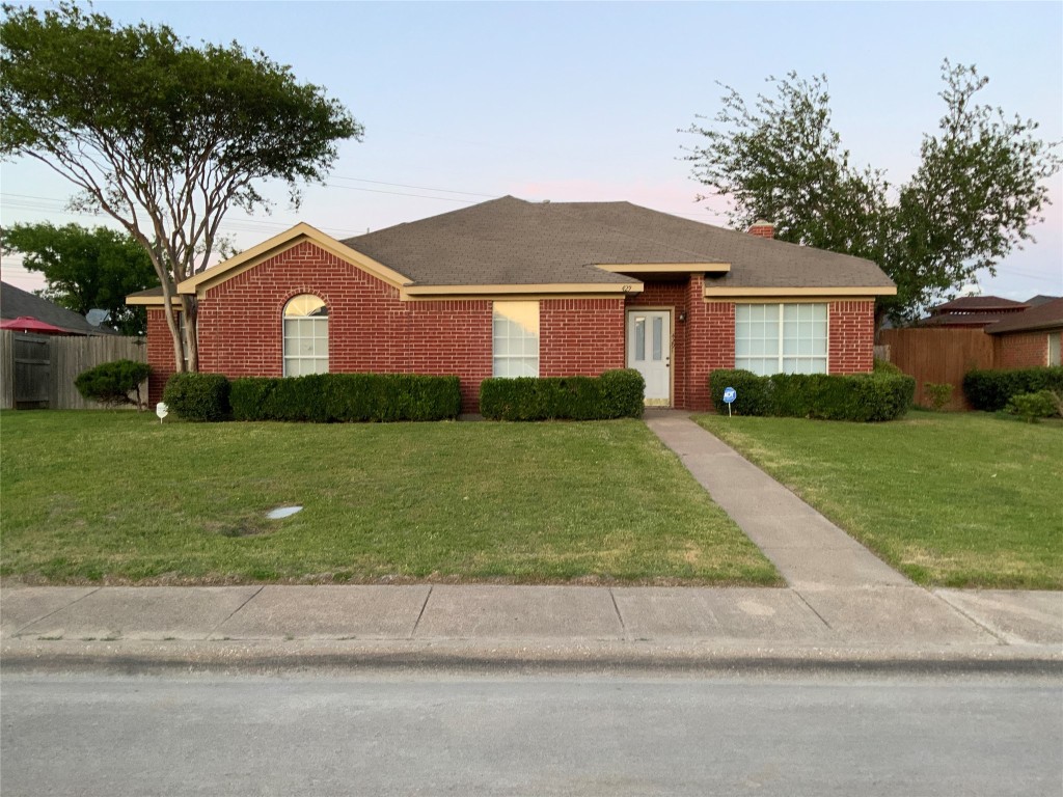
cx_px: 532
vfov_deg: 48.2
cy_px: 398
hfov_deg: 61.7
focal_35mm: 29
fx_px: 891
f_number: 1.8
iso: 125
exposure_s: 1/60
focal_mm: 3
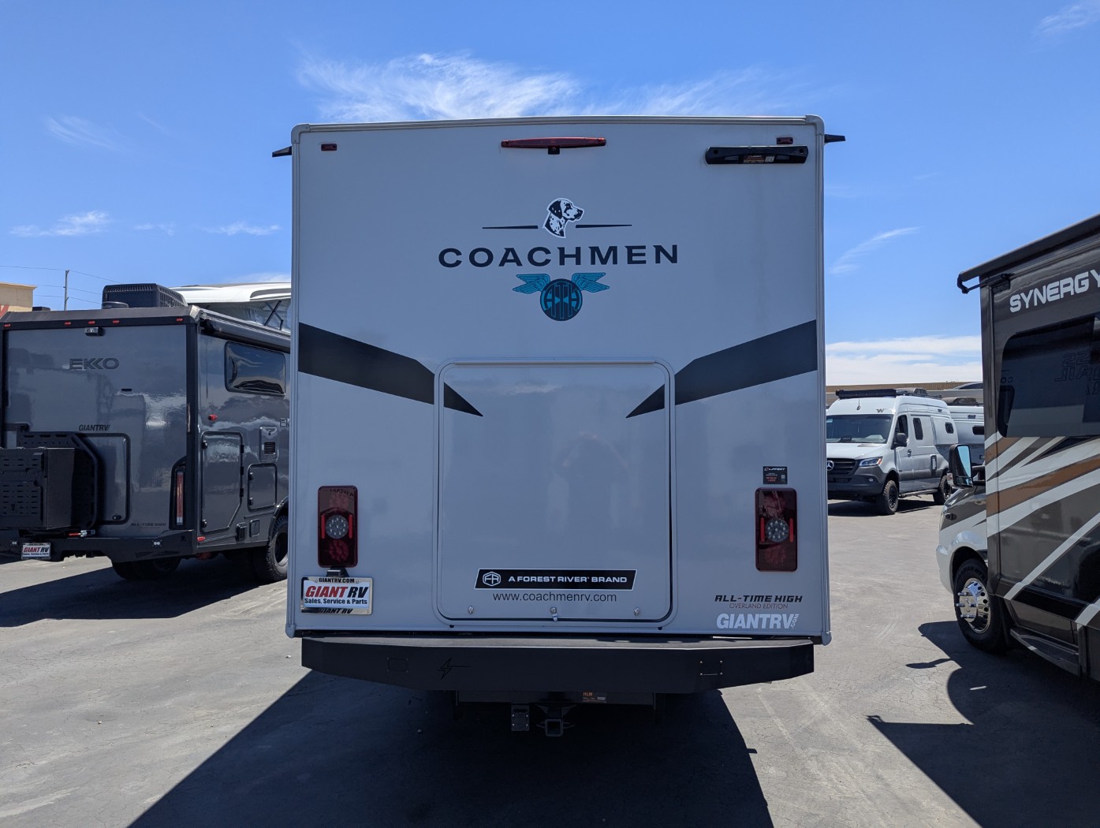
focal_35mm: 24
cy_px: 414
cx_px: 550
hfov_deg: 71.5
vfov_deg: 56.9
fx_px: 764
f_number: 1.85
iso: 45
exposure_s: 1/1795
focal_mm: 6.81
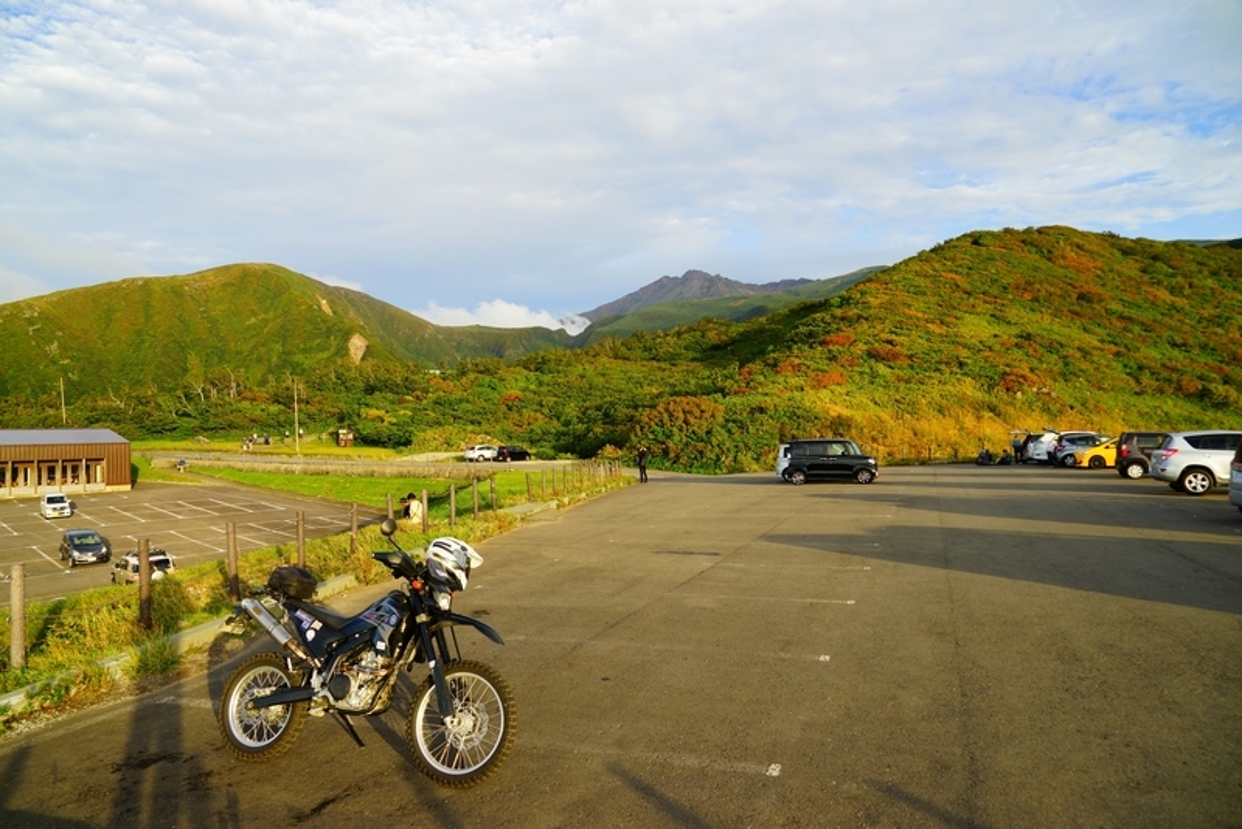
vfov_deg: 53.2
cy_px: 414
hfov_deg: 73.7
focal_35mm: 24
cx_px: 621
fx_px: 828
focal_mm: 24
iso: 100
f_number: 7.1
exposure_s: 1/100
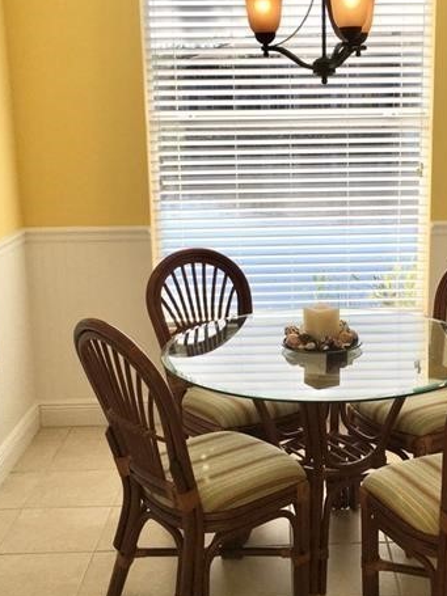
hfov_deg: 29.3
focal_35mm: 49
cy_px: 299
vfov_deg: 38.9
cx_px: 319
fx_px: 844
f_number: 2.2
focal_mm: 4.15
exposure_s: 1/705
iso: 32
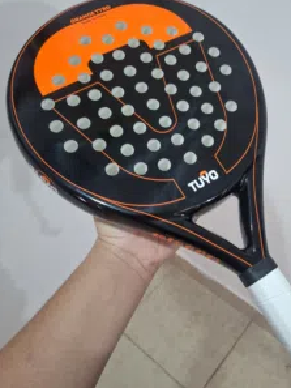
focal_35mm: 31
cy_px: 186
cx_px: 193
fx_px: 347
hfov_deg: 44.8
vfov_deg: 58.3
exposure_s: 1/33
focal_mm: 5.54
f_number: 1.8
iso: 250
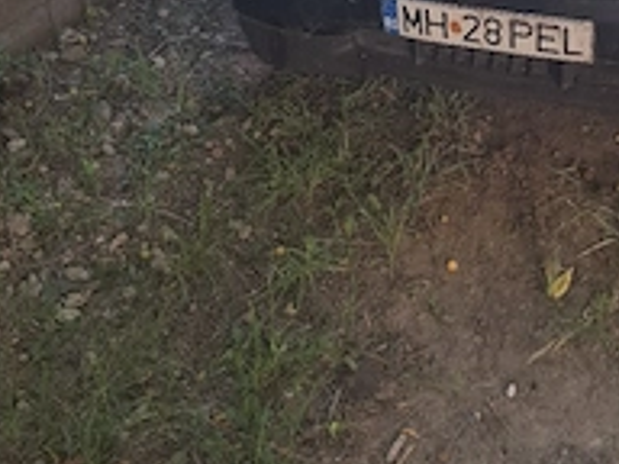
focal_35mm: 48
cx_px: 461
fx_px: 858
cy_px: -16
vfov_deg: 28.2
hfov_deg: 38.7
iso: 50
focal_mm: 5.54
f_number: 1.8
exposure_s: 1/152
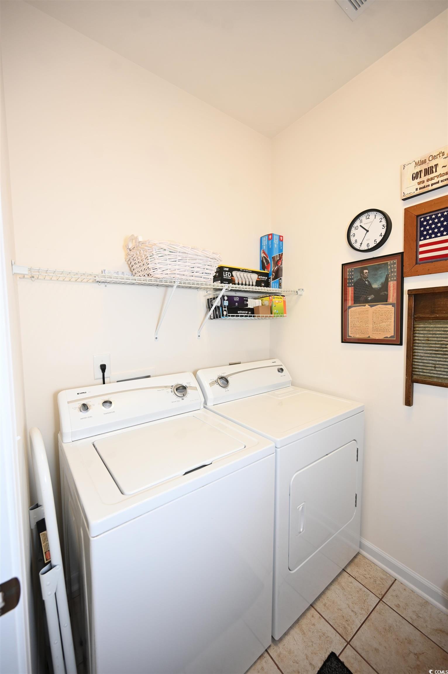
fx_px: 262
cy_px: 337
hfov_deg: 81.1
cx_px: 224
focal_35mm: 14
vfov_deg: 104.3
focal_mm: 14
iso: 450
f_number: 4
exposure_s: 1/60
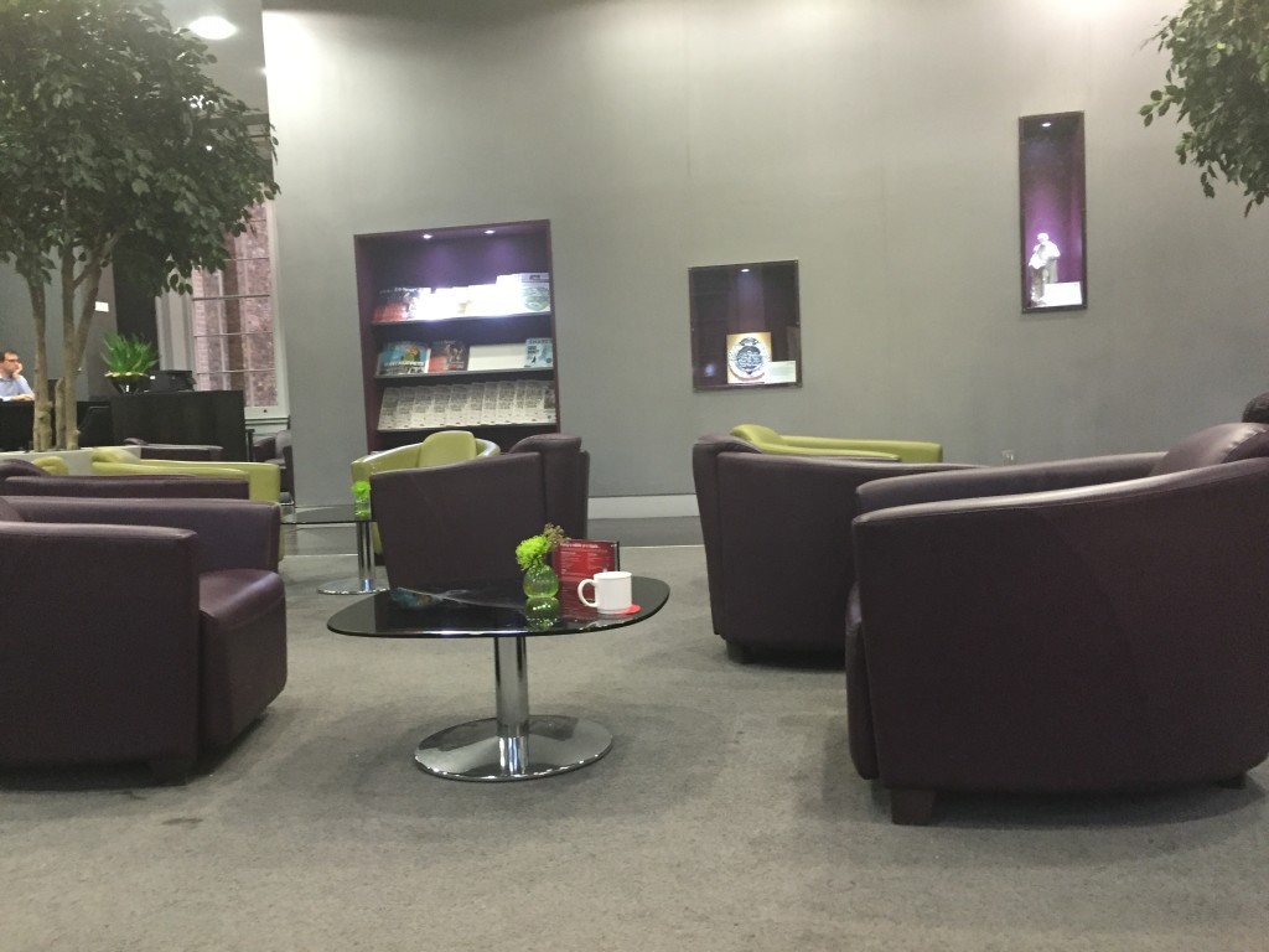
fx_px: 1063
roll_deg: +2.0
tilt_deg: -3.2
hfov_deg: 61.7
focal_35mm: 29
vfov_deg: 48.2
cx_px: 634
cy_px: 476
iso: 320
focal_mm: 4.15
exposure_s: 1/33
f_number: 2.2
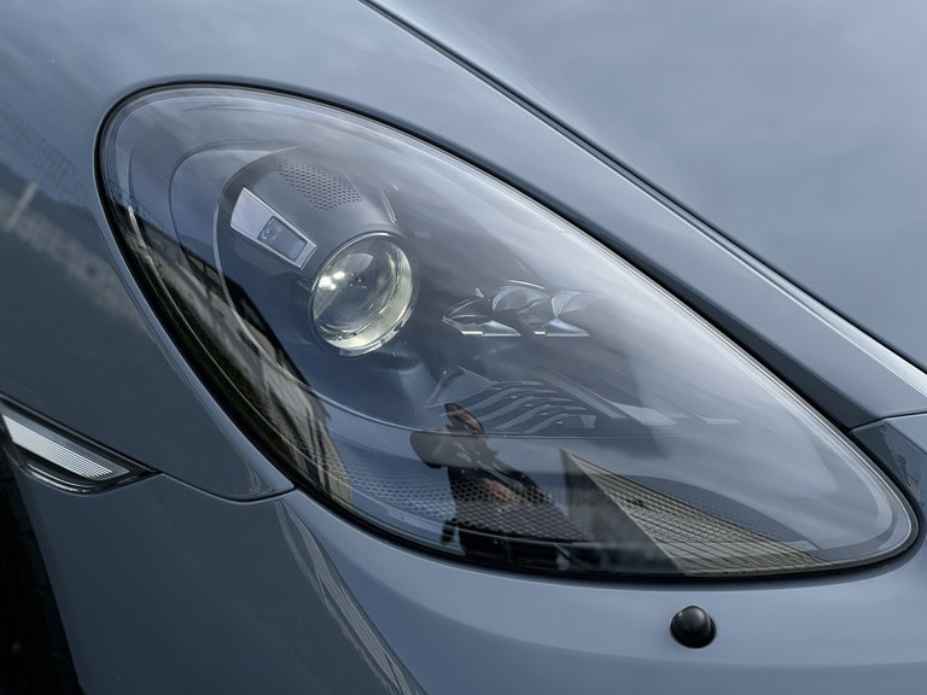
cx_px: 464
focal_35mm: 77
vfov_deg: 19.1
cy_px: 348
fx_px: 2062
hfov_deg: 25.3
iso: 32
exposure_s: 1/356
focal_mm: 9
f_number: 2.8
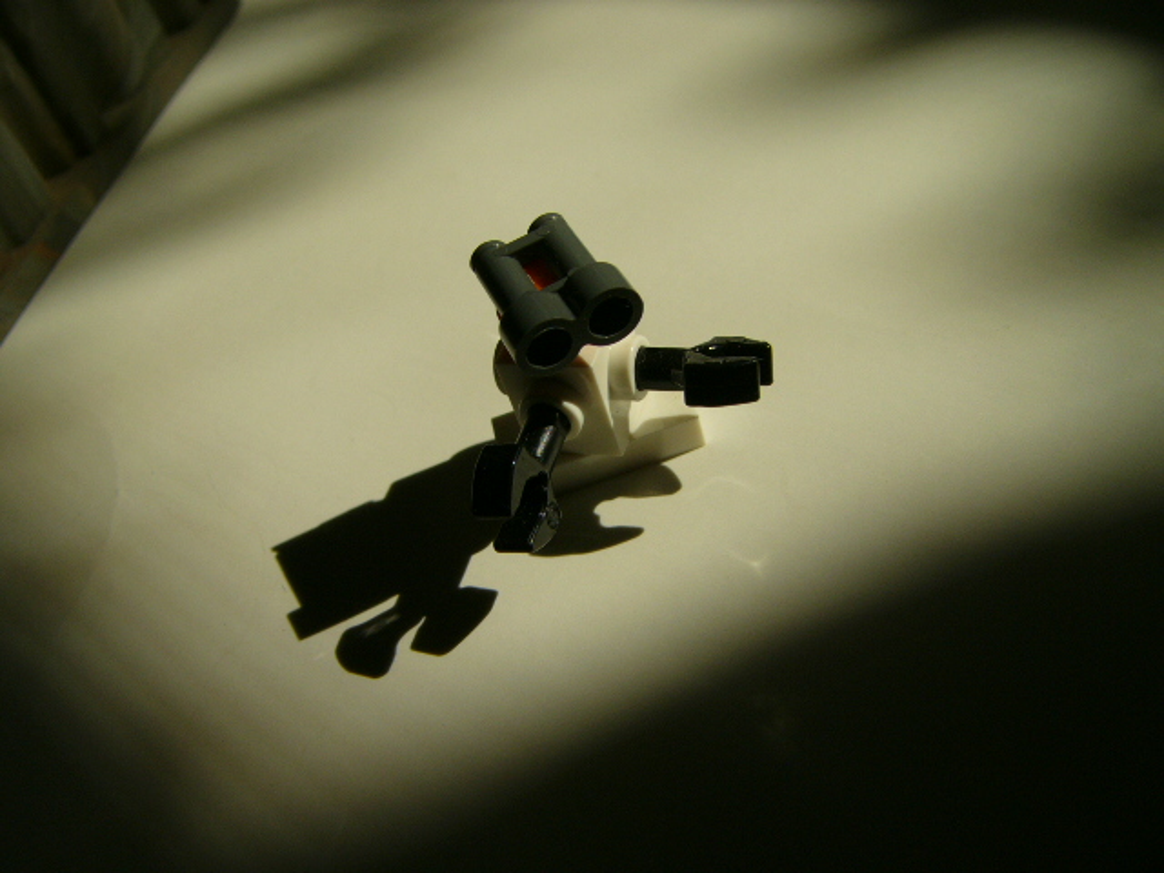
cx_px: 582
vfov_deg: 39.7
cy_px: 436
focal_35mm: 36
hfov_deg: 51.4
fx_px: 1211
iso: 50
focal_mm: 6
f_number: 4
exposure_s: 1/400
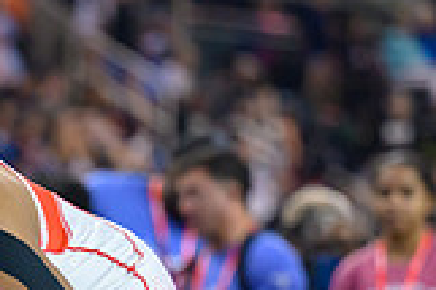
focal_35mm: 463
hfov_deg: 4.4
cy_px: 532
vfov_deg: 2.9
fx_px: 5602
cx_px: -254
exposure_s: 1/800
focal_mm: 102
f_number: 2.8
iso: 2000
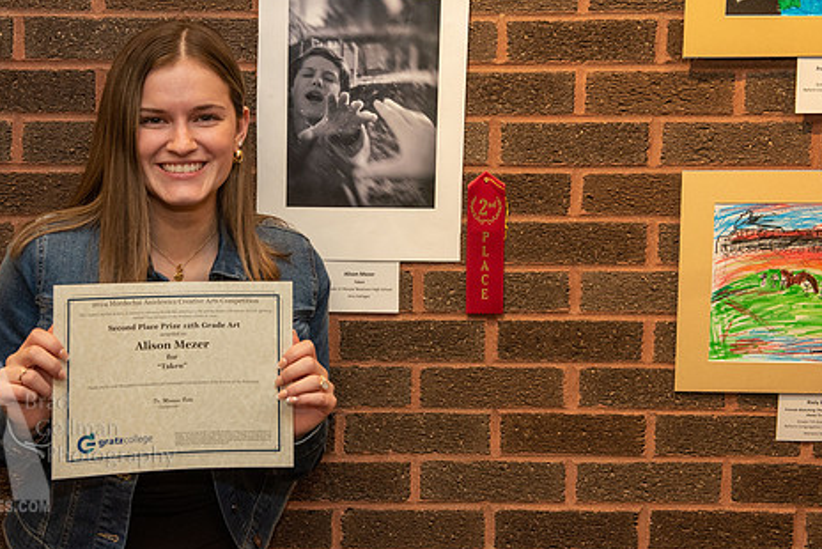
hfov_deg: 33.2
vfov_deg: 22.6
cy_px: 222
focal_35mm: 60
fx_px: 1371
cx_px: 319
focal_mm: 48
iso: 1600
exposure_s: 1/125
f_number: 5.6
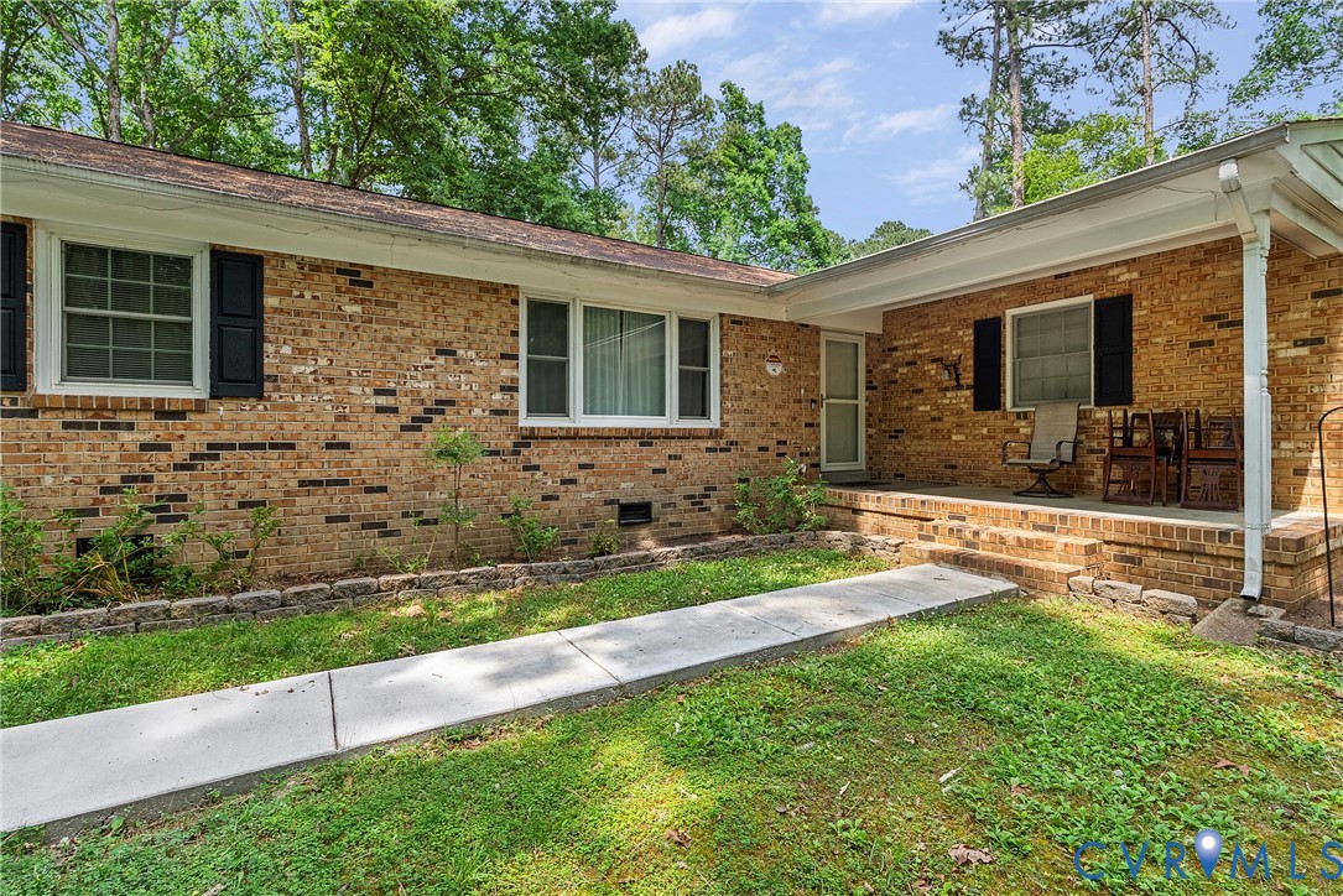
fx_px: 597
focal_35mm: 16
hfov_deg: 96.7
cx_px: 672
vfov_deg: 73.8
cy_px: 448
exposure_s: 1/125
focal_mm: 16
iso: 800
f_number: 8
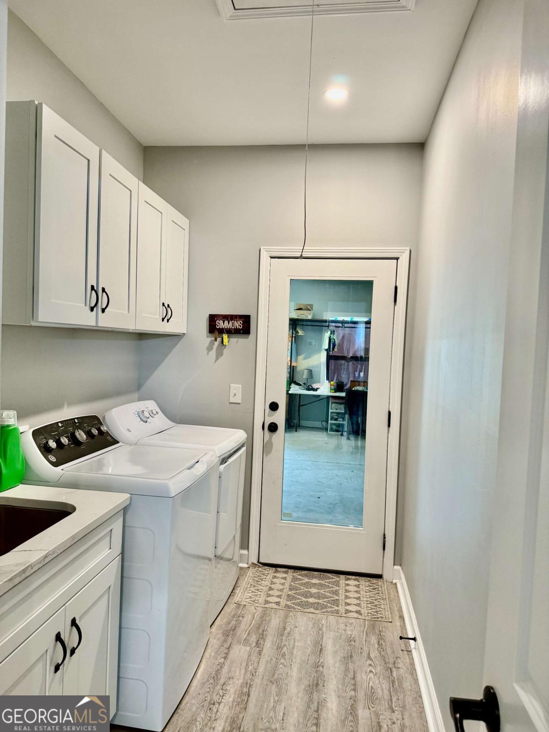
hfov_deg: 56.8
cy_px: 366
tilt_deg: -2.5
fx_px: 508
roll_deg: -2.3
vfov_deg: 71.6
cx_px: 274
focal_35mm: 24
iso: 200
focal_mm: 6.76
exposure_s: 1/60
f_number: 1.78
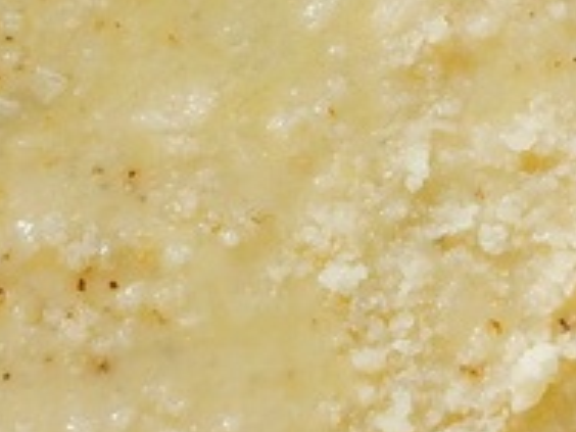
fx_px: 2862
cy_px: 3
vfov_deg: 8.6
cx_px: 313
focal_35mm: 172
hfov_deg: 11.5
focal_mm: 5.56
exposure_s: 1/245
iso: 50
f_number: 1.6
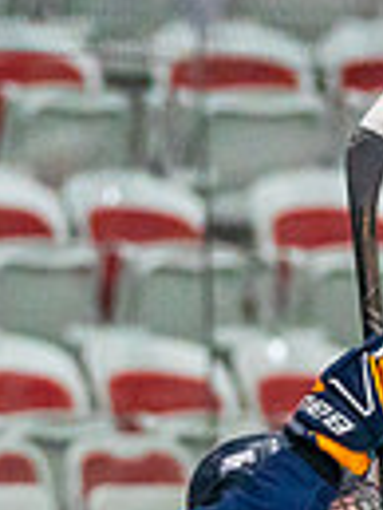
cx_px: 251
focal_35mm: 677
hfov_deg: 2.2
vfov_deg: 2.9
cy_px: 842
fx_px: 9971
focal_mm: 135
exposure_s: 1/1600
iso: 4000
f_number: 2.8
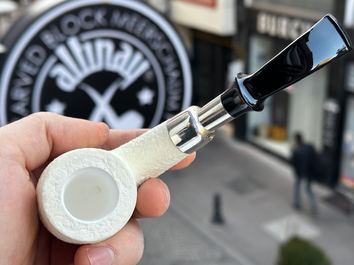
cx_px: 202
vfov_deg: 25.6
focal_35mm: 57
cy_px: 145
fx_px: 583
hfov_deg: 33.7
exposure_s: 1/148
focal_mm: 6.86
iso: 64
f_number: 1.78
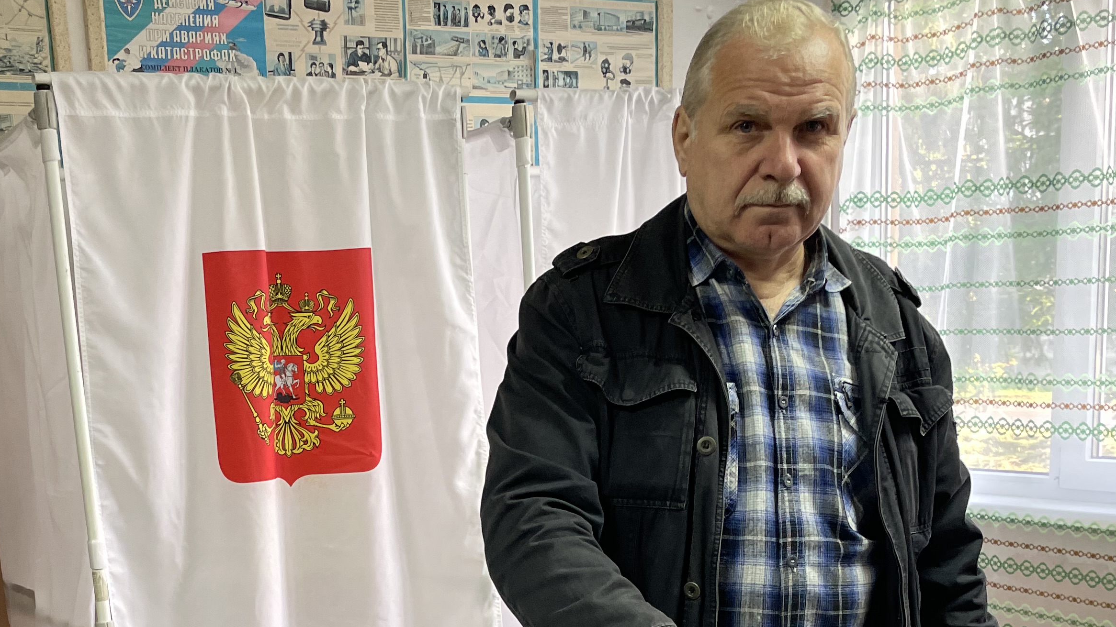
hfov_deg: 41.5
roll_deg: +4.4
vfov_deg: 23.4
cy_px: 632
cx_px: 364
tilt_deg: -12.4
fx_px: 1450
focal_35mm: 49
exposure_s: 1/100
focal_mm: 4.2
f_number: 1.6
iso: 125
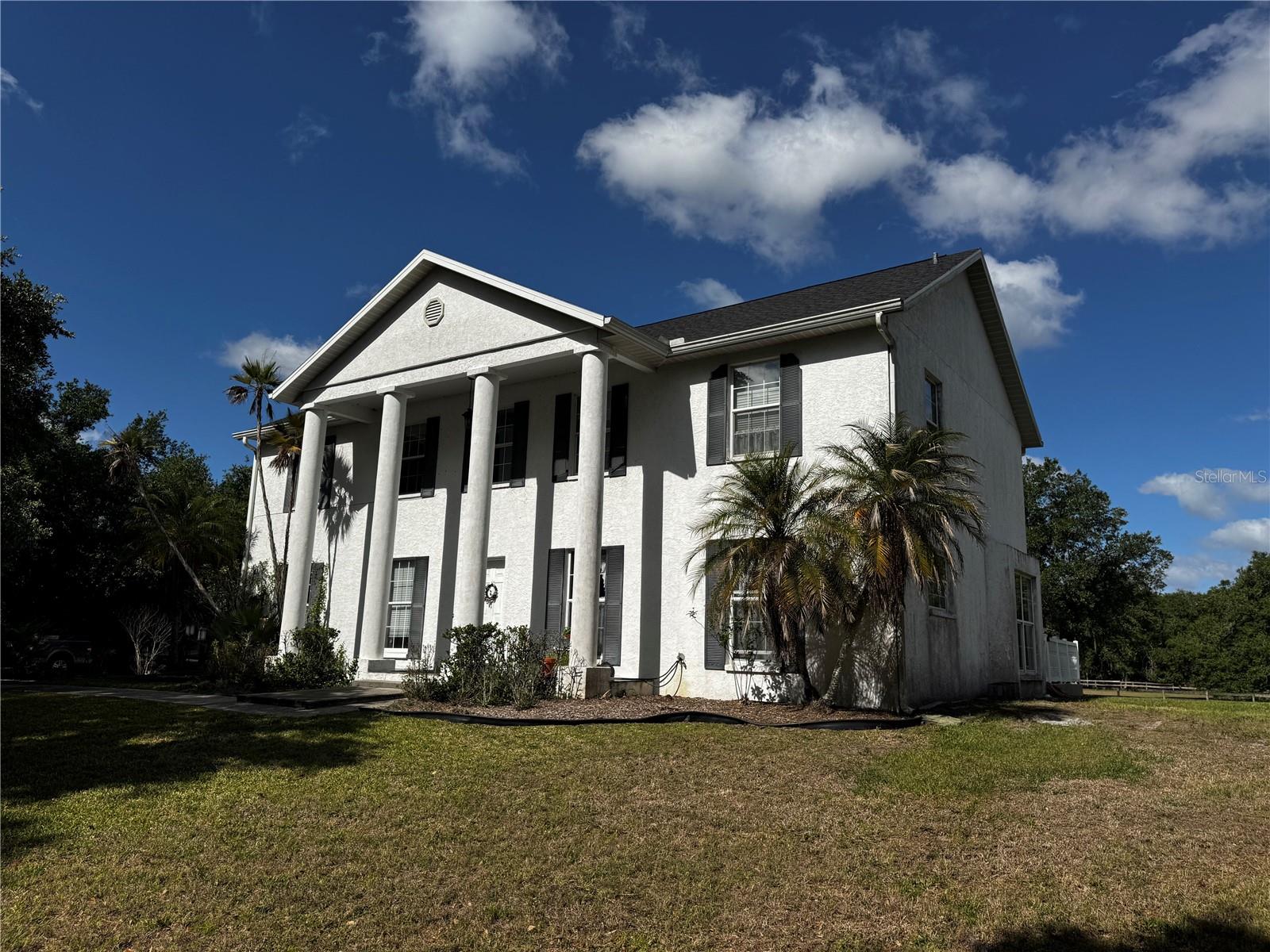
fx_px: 881
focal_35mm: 24
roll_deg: -1.8
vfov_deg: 56.8
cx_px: 635
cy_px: 476
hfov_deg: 71.6
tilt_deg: +11.5
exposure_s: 1/9009
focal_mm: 6.76
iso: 80
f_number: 1.78
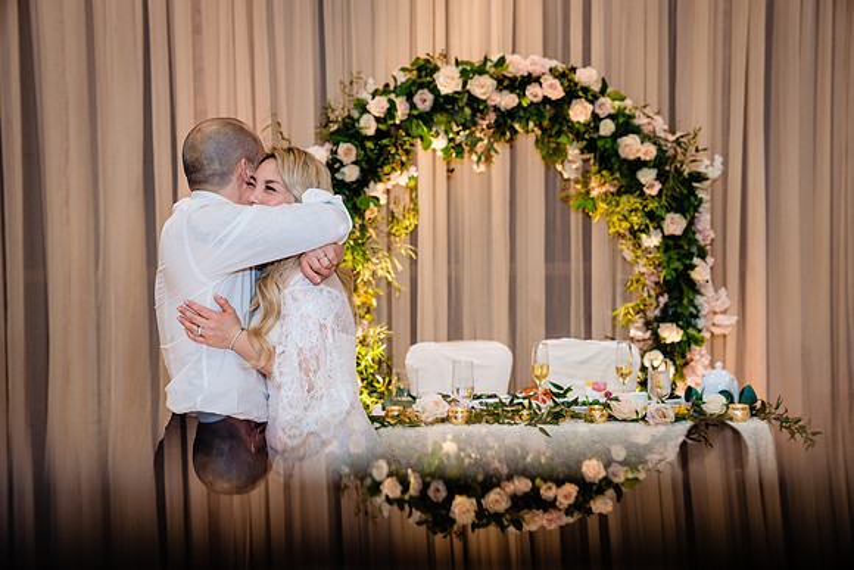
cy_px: 285
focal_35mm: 56
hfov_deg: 35.6
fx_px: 1329
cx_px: 427
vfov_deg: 24.2
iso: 1000
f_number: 4
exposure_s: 1/160
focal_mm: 56
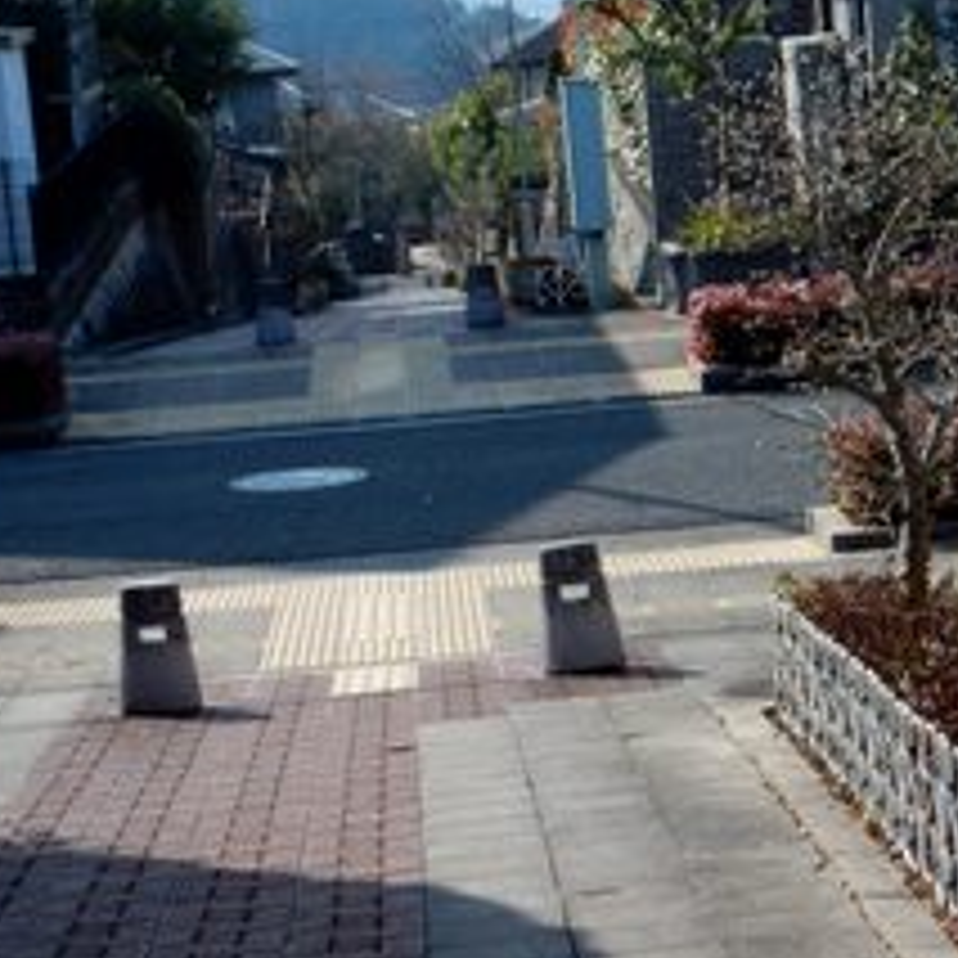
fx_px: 3883
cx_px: 832
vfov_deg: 14.1
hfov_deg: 14.0
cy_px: 607
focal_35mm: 124
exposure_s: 1/640
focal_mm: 10.7
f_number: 4.5
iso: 125
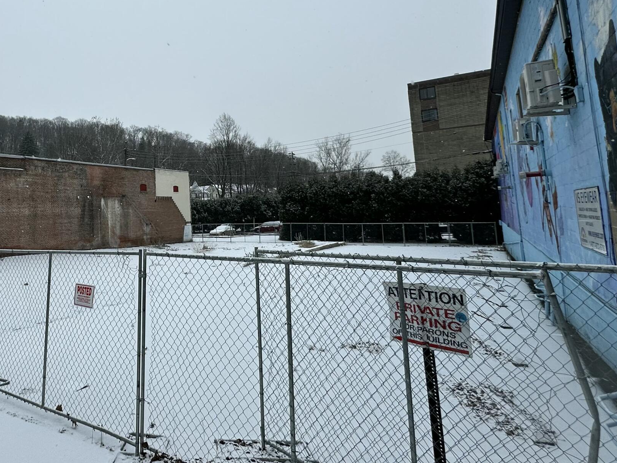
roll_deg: +1.9
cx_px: 131
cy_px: 166
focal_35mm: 26
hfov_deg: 62.2
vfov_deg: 52.4
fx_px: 464
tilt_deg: +6.1
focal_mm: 2.22
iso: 50
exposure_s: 1/917
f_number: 2.2
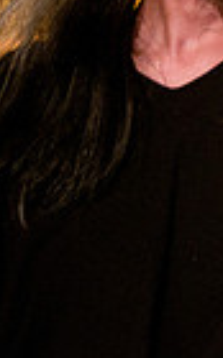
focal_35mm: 190
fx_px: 1855
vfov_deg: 11.0
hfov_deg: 6.9
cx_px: 146
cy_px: 58
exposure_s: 1/100
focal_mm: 30
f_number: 2.8
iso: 1000
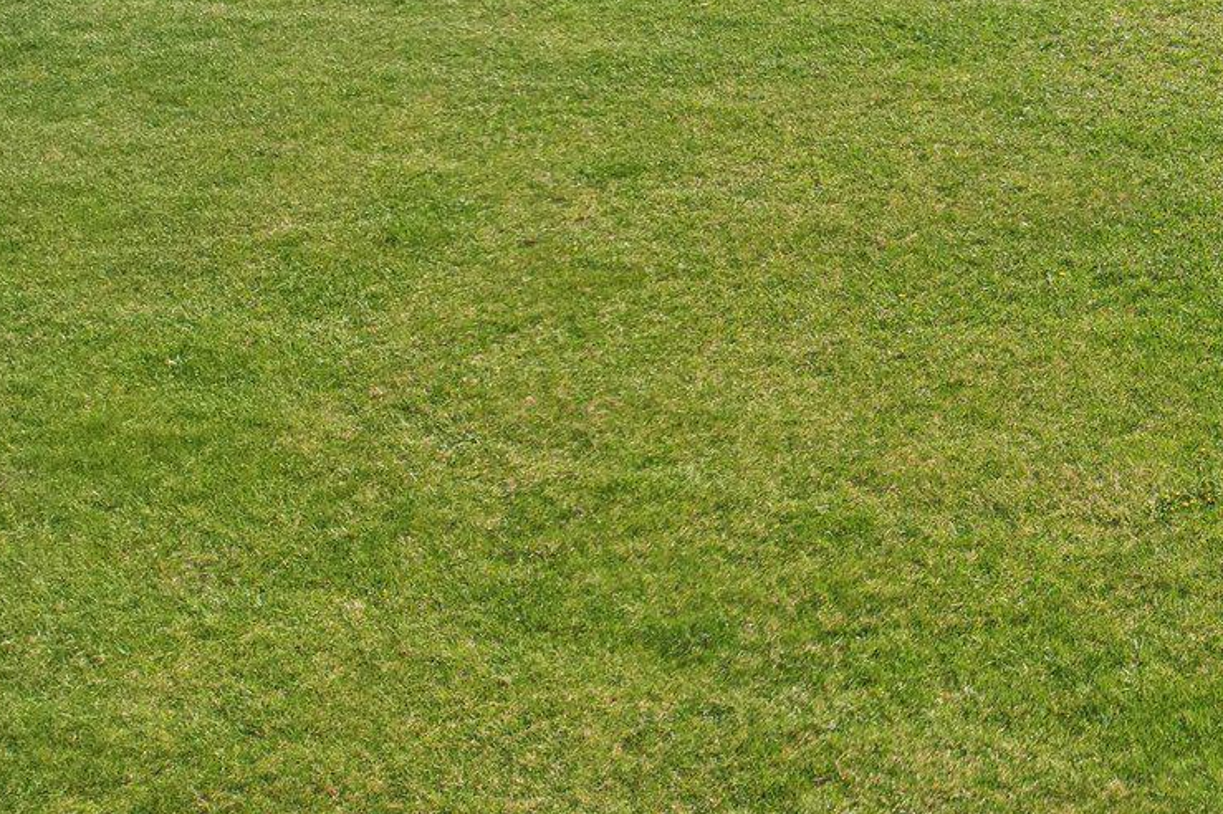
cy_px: -14
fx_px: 2071
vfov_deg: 21.4
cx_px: 1357
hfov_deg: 29.5
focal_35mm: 61
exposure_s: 1/200
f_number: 2.8
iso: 400
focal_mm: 8.4
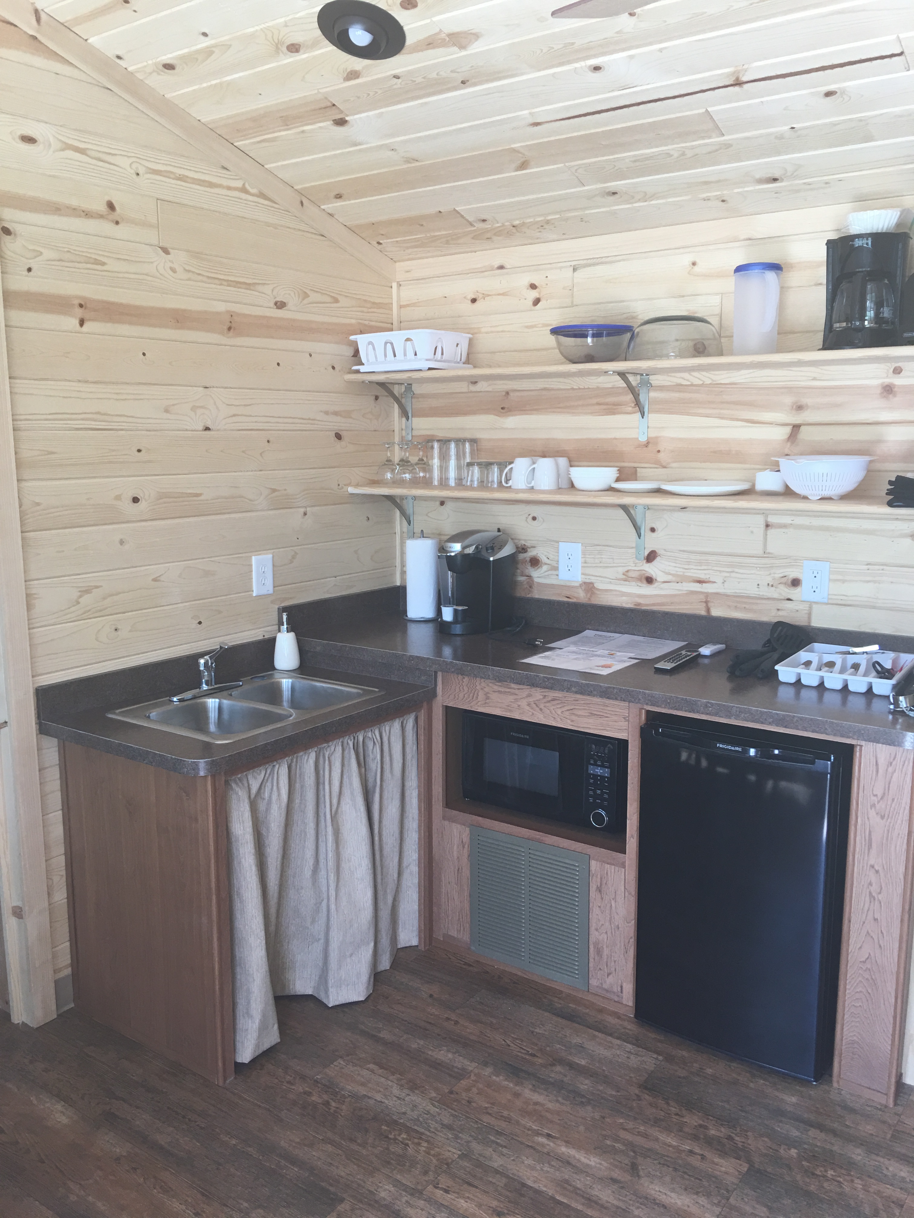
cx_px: 457
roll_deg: -0.8
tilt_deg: -10.9
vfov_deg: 61.7
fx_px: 1021
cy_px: 609
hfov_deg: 48.2
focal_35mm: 29
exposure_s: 1/40
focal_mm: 4.15
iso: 25
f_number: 2.2
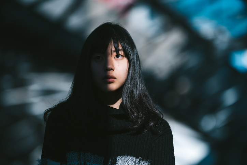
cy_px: 82
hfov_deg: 19.5
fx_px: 721
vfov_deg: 13.0
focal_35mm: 105
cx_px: 124
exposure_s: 1/3200
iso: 50
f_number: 1.4
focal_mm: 105
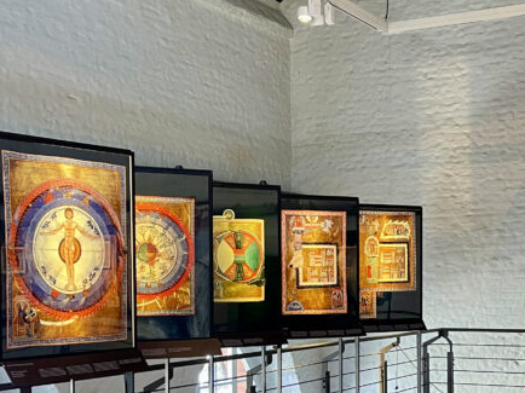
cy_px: 294
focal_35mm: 59
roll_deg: +0.1
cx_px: 365
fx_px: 894
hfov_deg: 32.3
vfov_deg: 24.5
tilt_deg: -0.5
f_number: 1.6
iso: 200
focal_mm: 5.1
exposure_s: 1/50
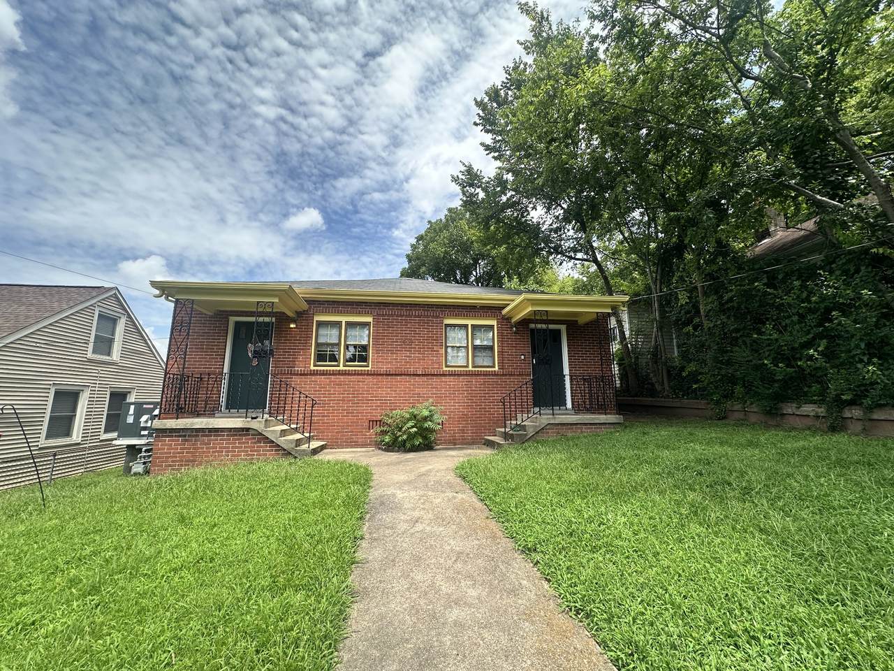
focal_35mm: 14
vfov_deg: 85.7
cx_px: 447
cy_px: 336
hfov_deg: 102.1
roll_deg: -0.3
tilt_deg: +10.0
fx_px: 362
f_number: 2.2
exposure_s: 1/1062
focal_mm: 2.22
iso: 40
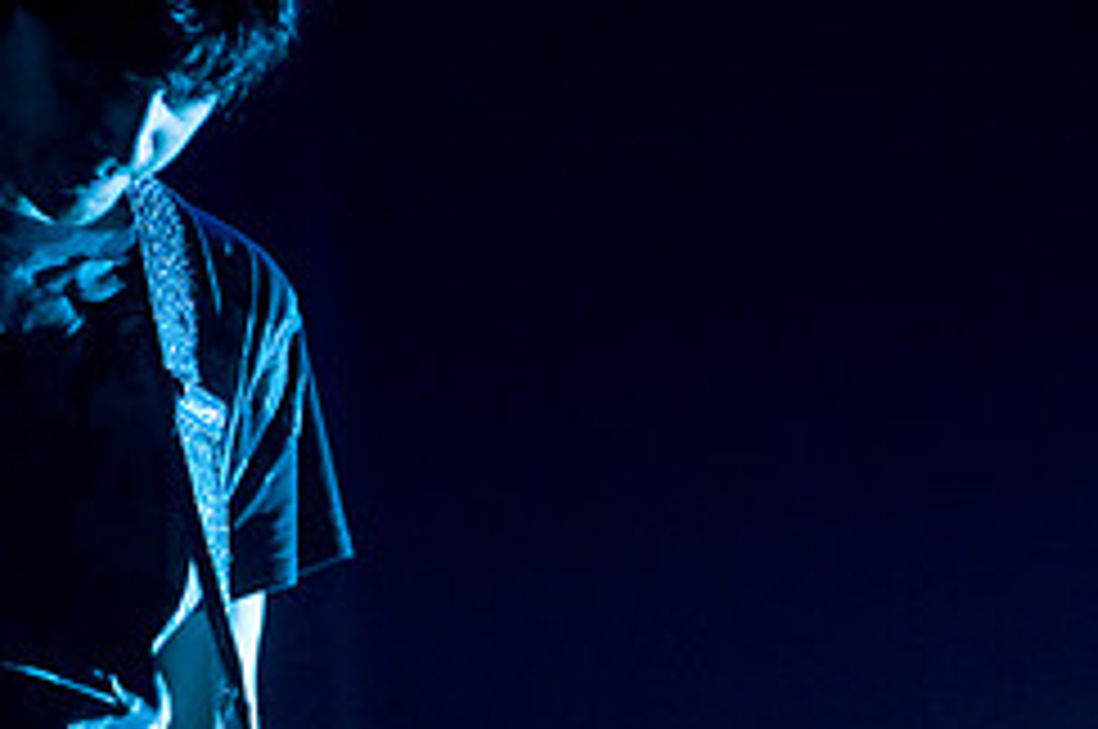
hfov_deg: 13.1
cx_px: 500
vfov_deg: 8.7
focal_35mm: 157
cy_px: 430
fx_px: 4782
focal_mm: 44
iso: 1000
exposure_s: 1/125
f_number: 2.8
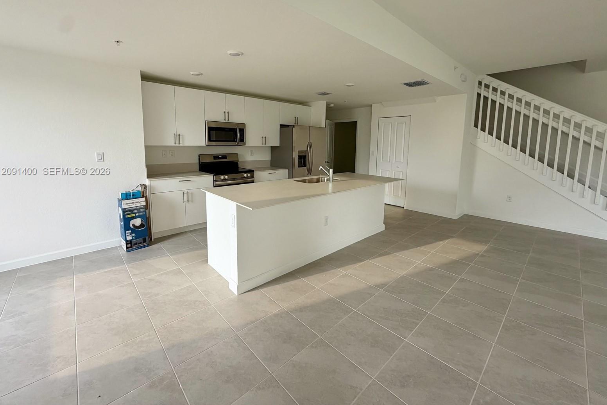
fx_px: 253
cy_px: 172
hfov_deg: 100.4
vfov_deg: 76.8
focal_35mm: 15
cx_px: 301
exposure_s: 1/121
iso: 160
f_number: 2.2
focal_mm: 2.22
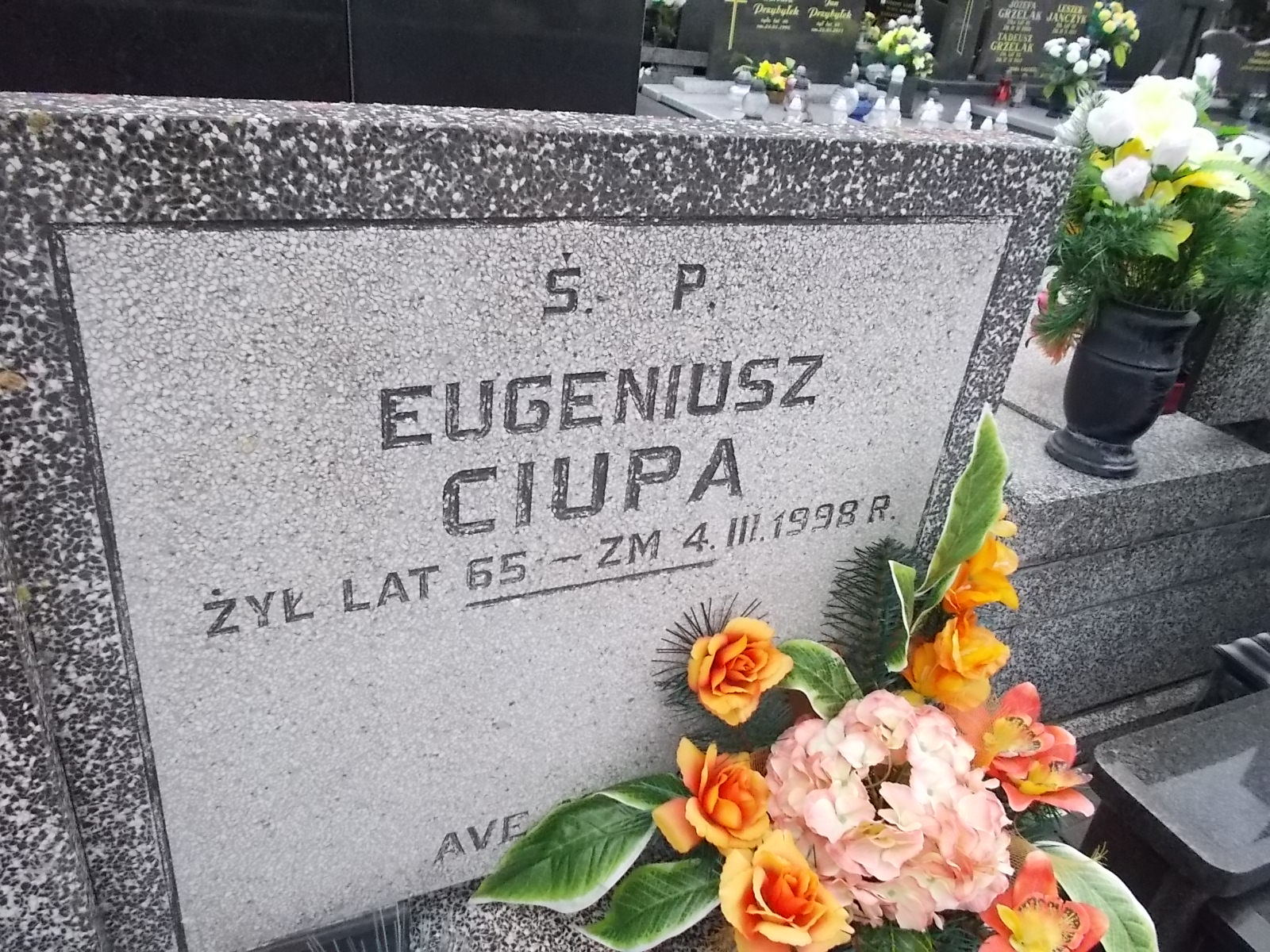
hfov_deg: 67.3
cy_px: 476
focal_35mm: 26
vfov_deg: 53.1
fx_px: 954
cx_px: 635
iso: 400
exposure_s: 1/320
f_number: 8
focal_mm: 4.6
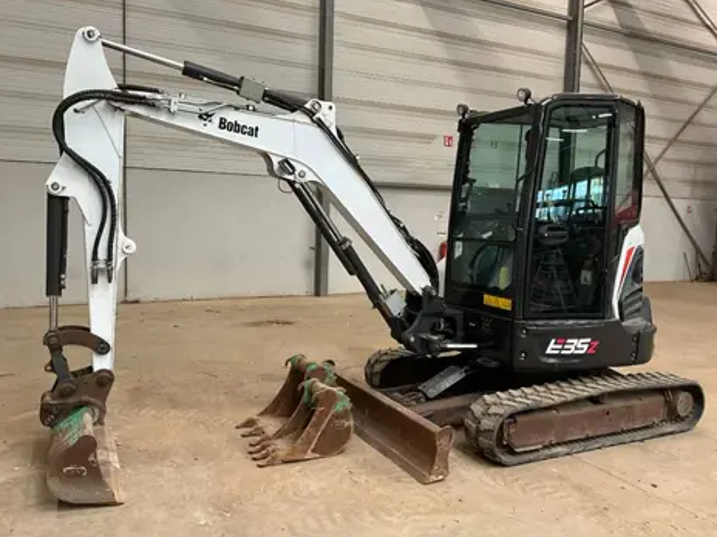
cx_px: 360
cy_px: 273
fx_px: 621
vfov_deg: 46.8
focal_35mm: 30
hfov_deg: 60.0
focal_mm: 3
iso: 100
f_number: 1.8
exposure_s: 1/60
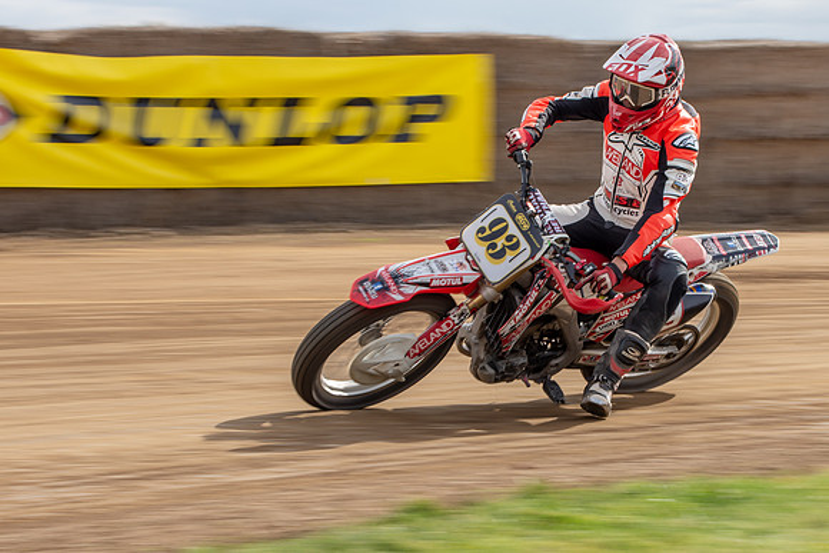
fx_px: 3898
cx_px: 518
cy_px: 244
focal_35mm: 169
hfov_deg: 12.1
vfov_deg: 8.1
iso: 100
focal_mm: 82
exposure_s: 1/100
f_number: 13
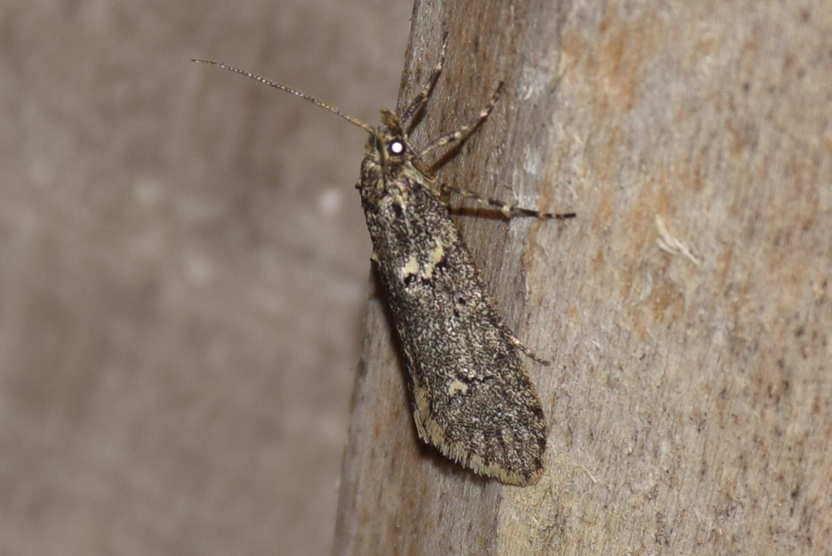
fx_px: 4858
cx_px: 416
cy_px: 278
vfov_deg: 6.6
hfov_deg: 9.8
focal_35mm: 210
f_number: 9
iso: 100
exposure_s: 1/160
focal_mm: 140
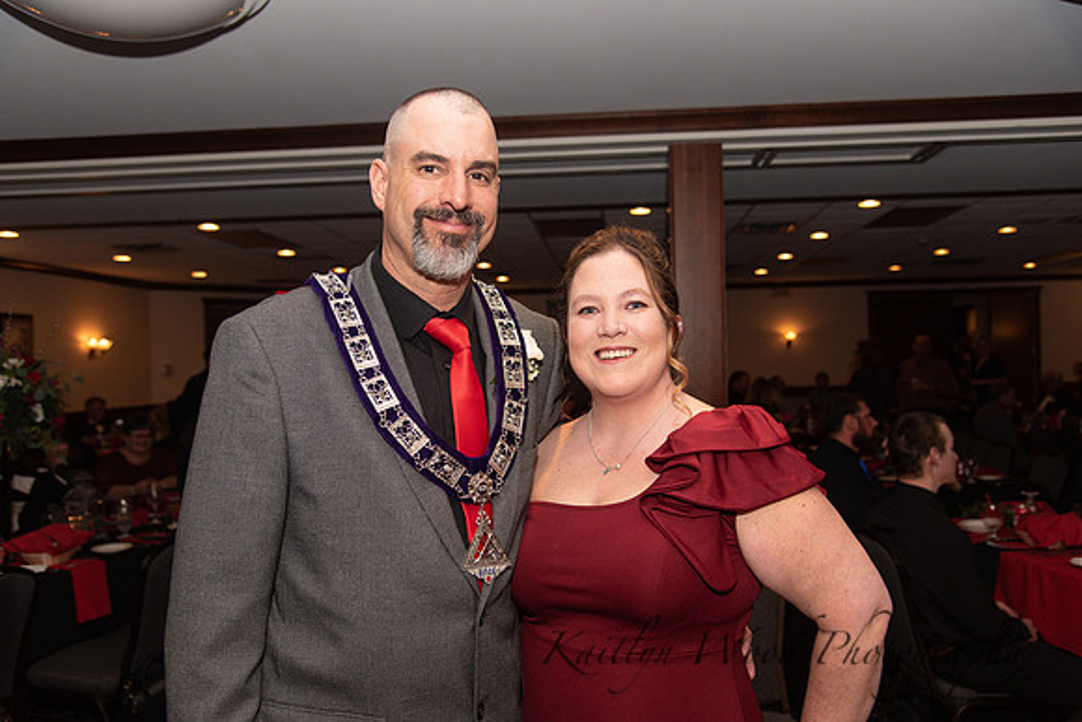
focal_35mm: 31
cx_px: 541
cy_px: 361
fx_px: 932
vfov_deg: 42.3
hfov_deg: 60.3
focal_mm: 31
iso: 800
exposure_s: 1/200
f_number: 4
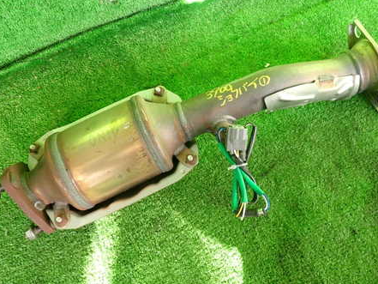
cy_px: 129
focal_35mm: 34
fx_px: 371
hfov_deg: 53.9
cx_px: 198
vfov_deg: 41.8
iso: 125
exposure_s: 1/60
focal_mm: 4.5
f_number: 2
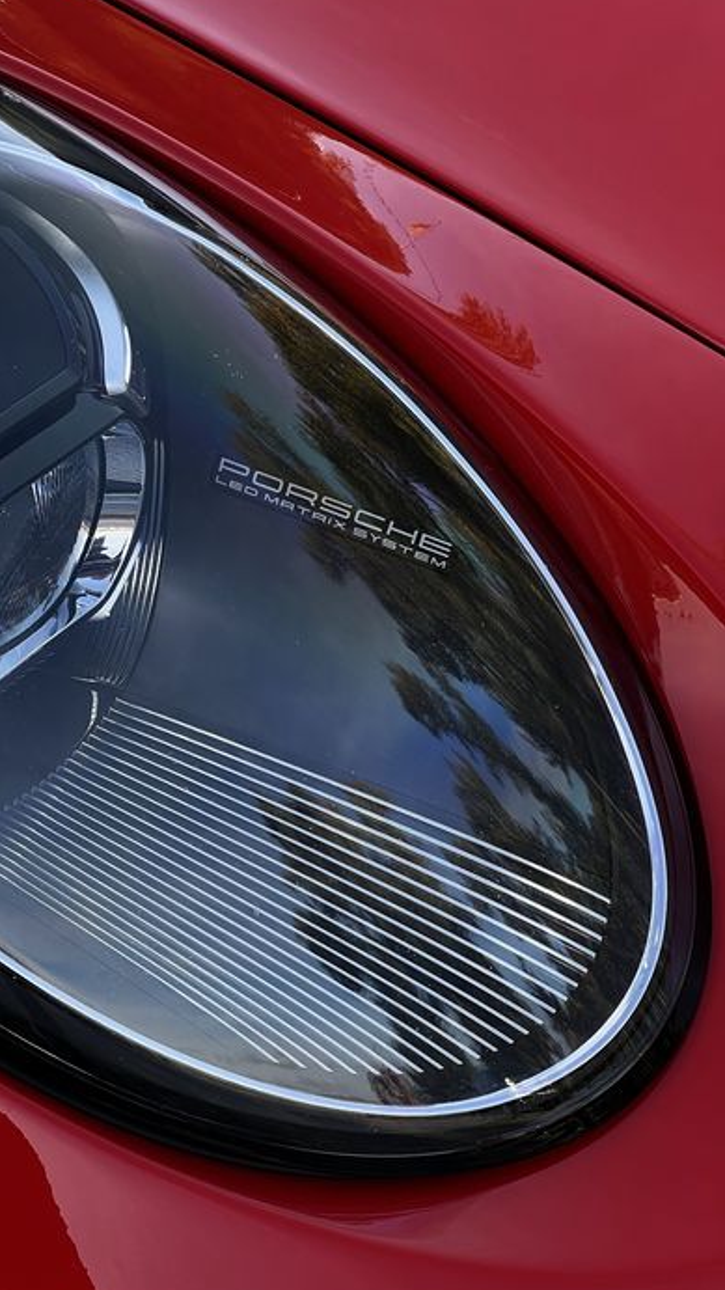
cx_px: 168
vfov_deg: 22.0
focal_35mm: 97
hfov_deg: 12.4
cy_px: 662
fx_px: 3317
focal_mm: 9
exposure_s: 1/199
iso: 32
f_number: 2.8
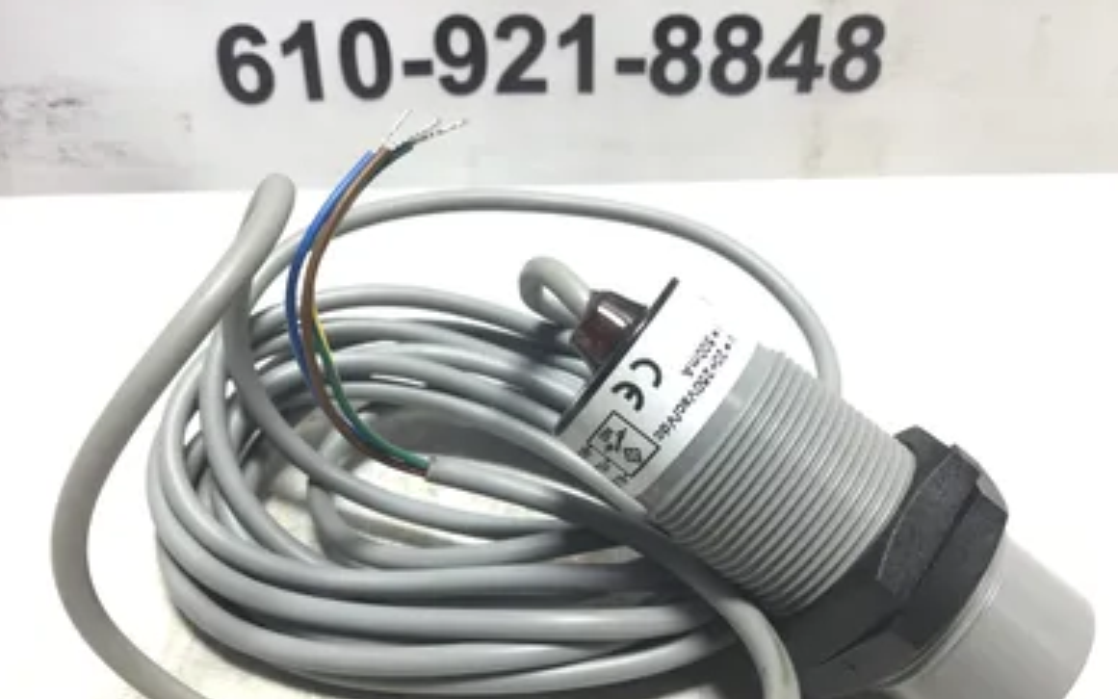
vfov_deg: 37.1
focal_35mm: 34
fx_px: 1036
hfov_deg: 56.7
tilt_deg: -36.7
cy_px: 427
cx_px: 566
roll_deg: -0.4
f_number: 2.4
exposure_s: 1/60
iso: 25
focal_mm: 3.3
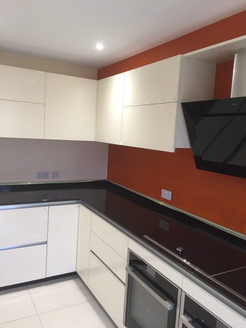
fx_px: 275
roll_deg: +0.6
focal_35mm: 29
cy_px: 164
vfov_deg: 61.7
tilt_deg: -4.2
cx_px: 123
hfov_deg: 48.2
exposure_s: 1/33
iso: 64
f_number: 2.2
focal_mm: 4.15
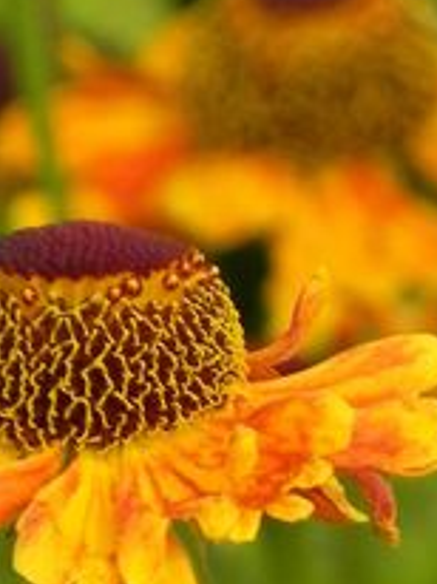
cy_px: 590
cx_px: 460
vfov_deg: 0.9
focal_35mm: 2136
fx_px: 36029
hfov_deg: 0.7
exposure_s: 1/320
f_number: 5
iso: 160
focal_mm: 97.8
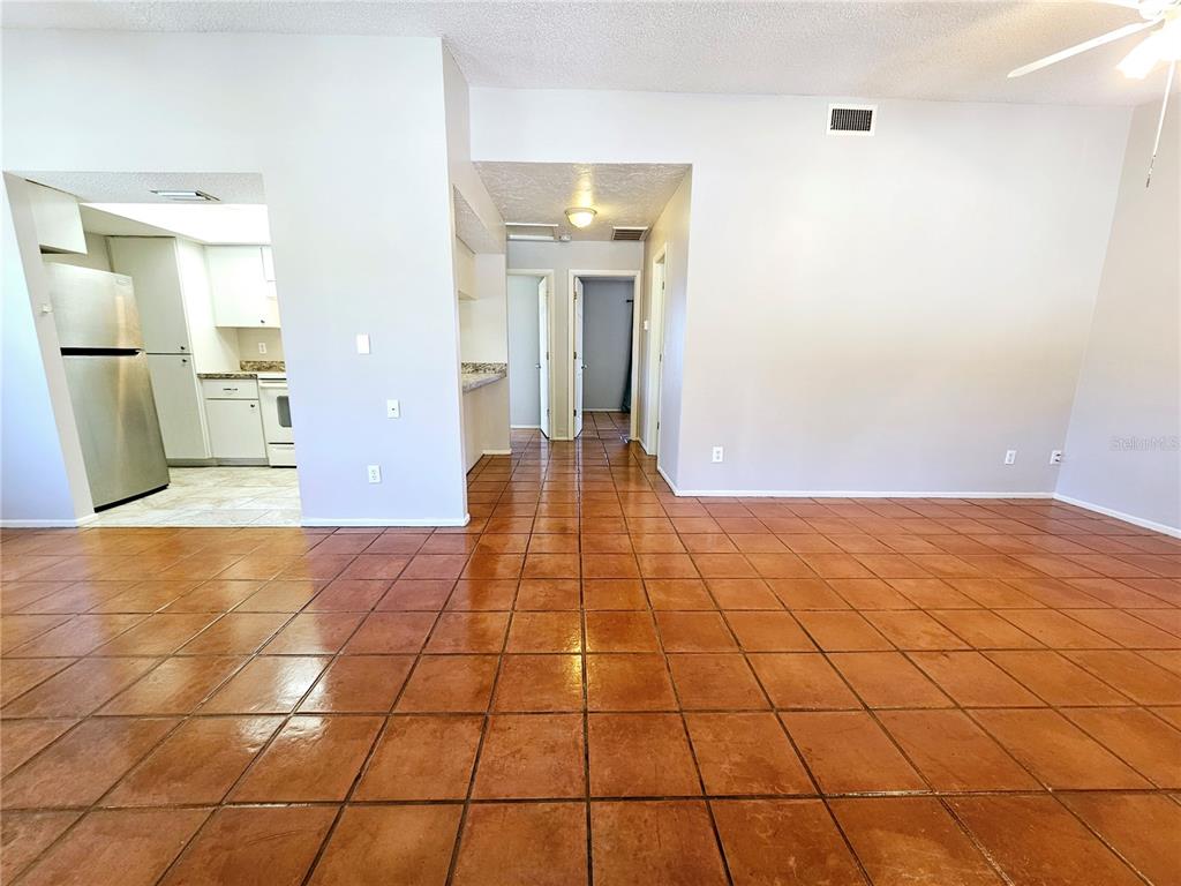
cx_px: 590
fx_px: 444
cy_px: 443
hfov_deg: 106.2
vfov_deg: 89.9
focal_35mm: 13
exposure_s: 1/60
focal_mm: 2.2
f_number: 2.2
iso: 125
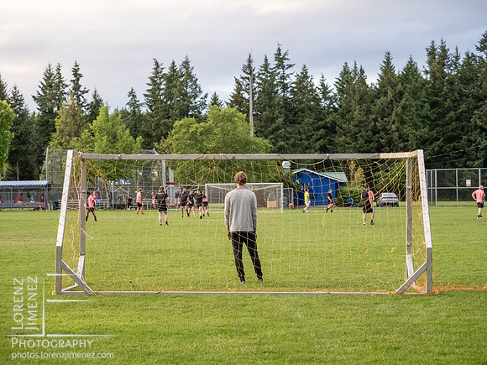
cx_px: 244
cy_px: 182
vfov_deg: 18.4
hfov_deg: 24.4
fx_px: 1125
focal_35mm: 80
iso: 1600
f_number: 2.8
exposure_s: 1/1000
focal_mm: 40
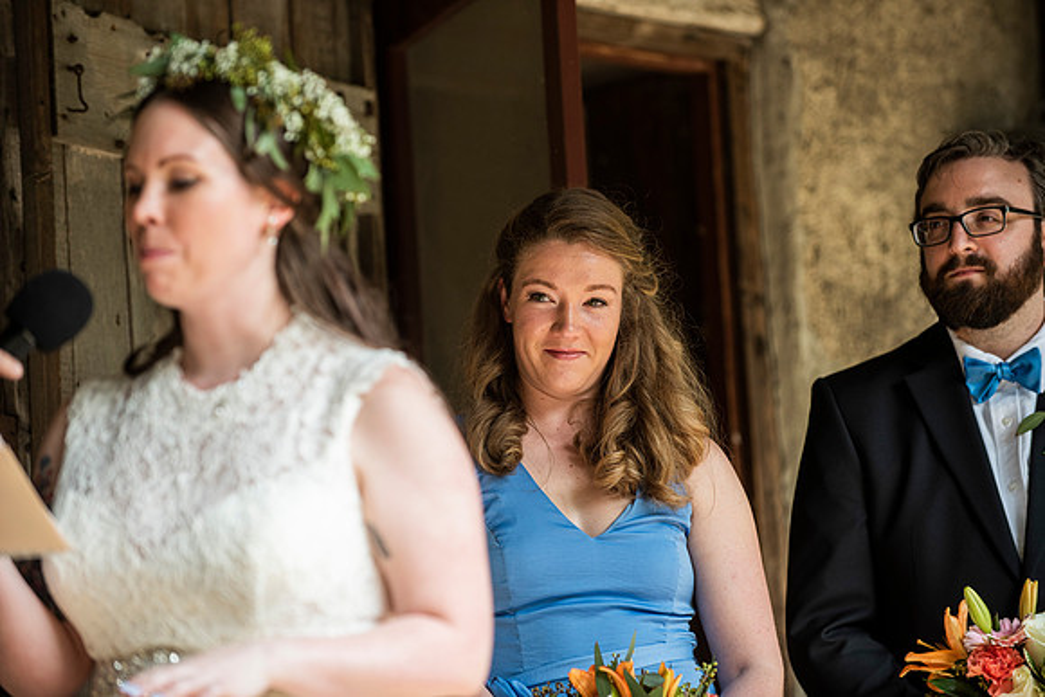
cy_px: 348
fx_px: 4645
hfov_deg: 12.8
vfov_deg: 8.6
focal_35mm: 160
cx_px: 522
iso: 400
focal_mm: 160
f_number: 3.5
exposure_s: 1/640
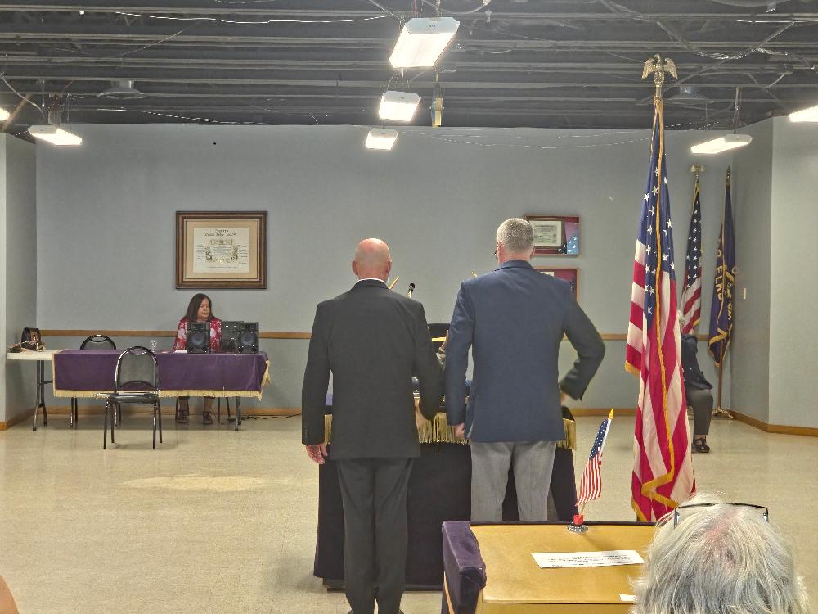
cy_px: 307
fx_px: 1631
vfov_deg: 21.3
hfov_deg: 28.2
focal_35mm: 69
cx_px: 409
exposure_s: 1/46
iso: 320
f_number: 2.4
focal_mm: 7
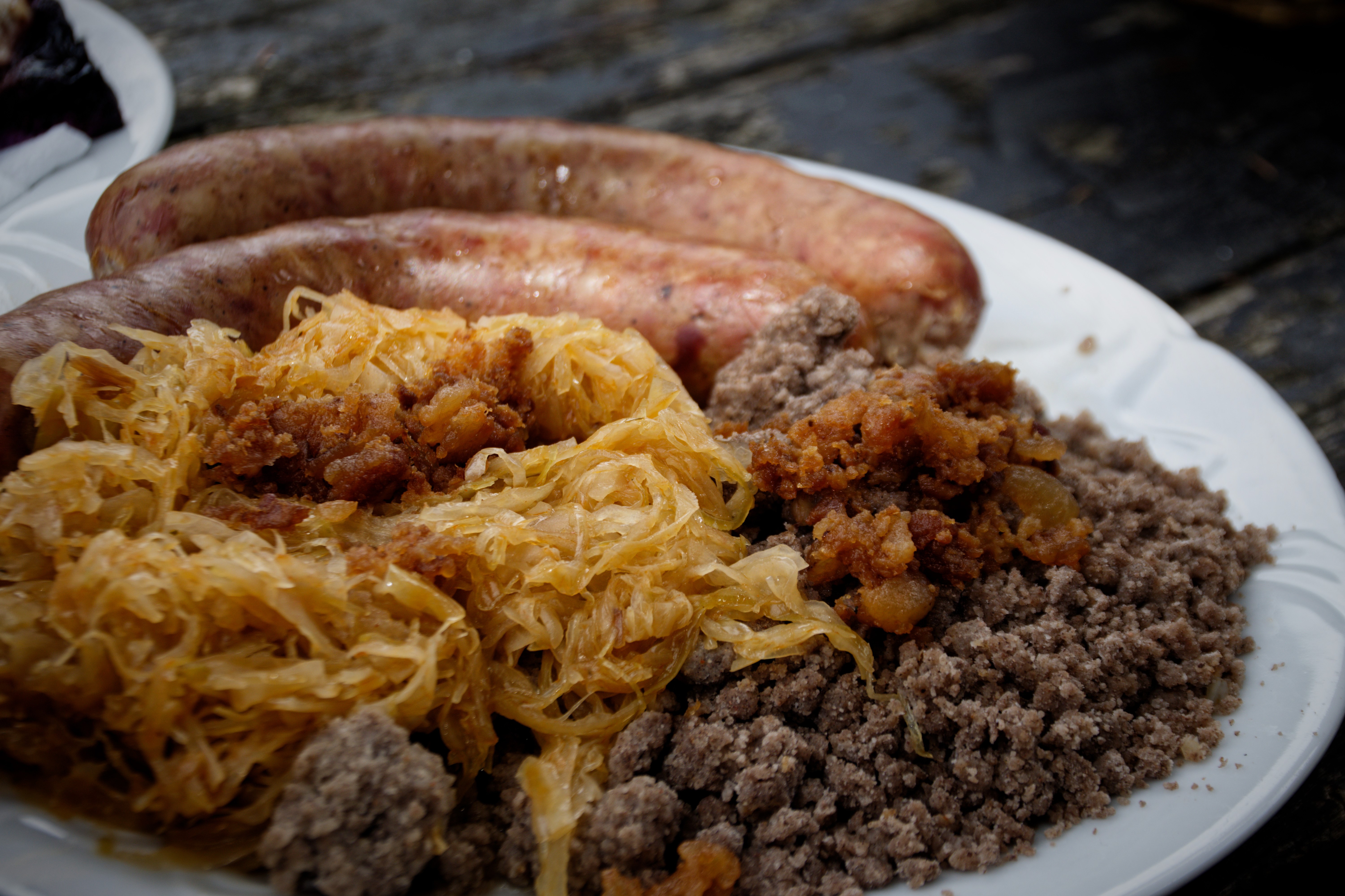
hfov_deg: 28.1
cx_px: 672
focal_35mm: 72
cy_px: 448
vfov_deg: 18.9
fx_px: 2690
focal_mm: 48
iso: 200
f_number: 9
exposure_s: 1/320
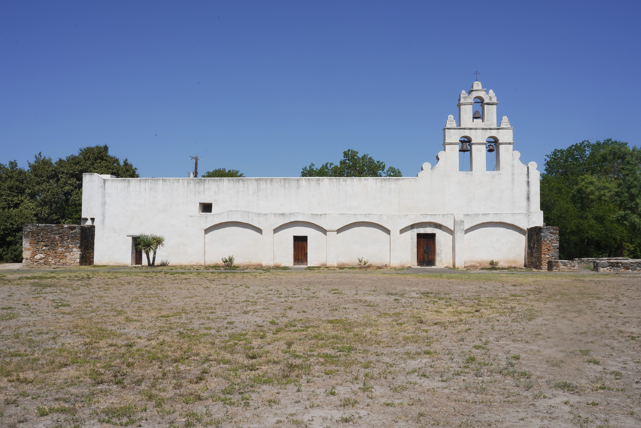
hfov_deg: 55.8
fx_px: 605
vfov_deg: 38.9
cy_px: 214
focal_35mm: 34
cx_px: 320
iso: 100
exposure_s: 1/100
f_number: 25
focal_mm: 34
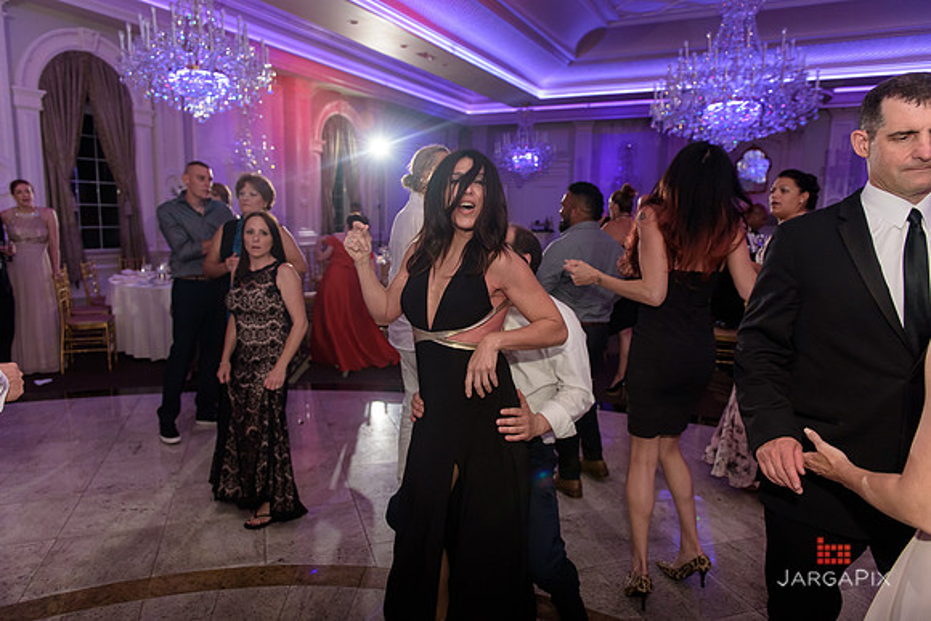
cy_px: 310
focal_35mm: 24
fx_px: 621
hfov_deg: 73.7
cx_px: 466
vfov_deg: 53.2
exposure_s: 1/125
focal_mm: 24
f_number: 3.2
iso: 1600
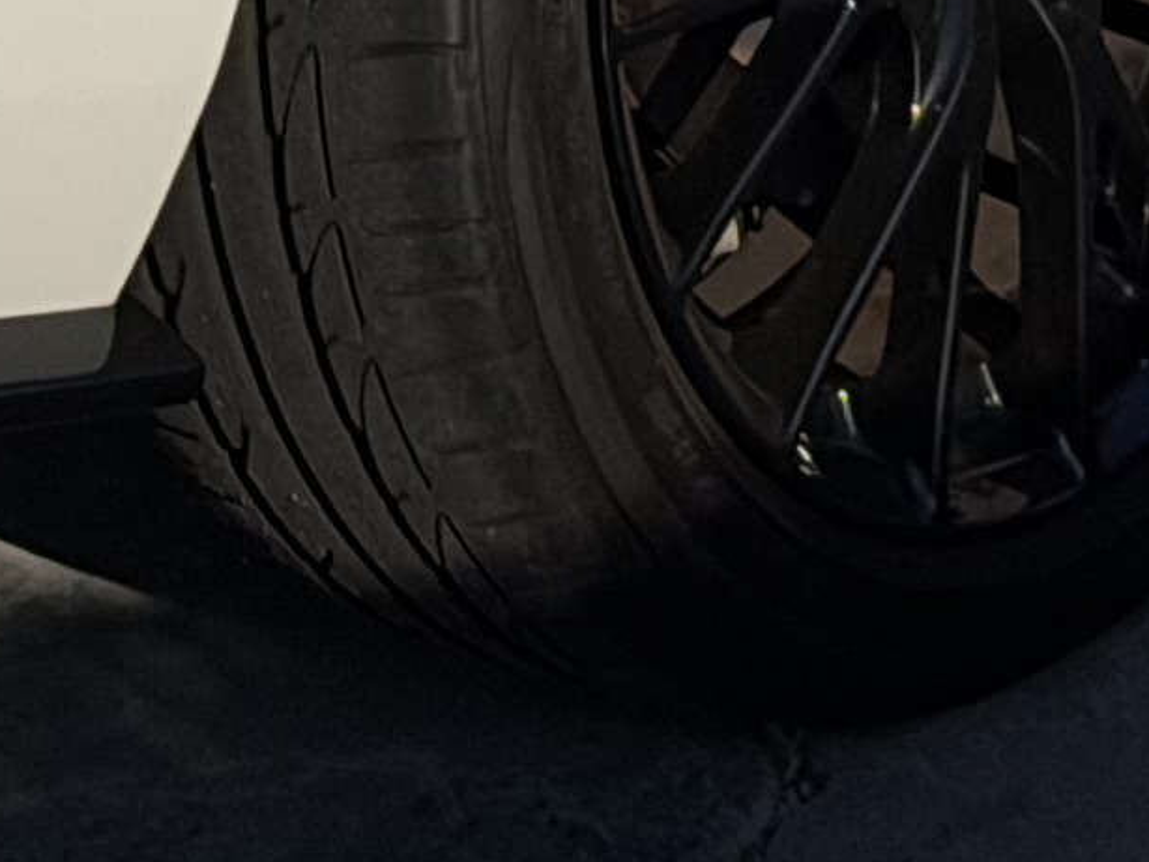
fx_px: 10460
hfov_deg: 6.3
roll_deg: +0.4
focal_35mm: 315
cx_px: 4
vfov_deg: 4.6
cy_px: -1541
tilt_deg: -7.7
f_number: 1.78
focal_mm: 6.76
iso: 80
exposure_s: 1/11364
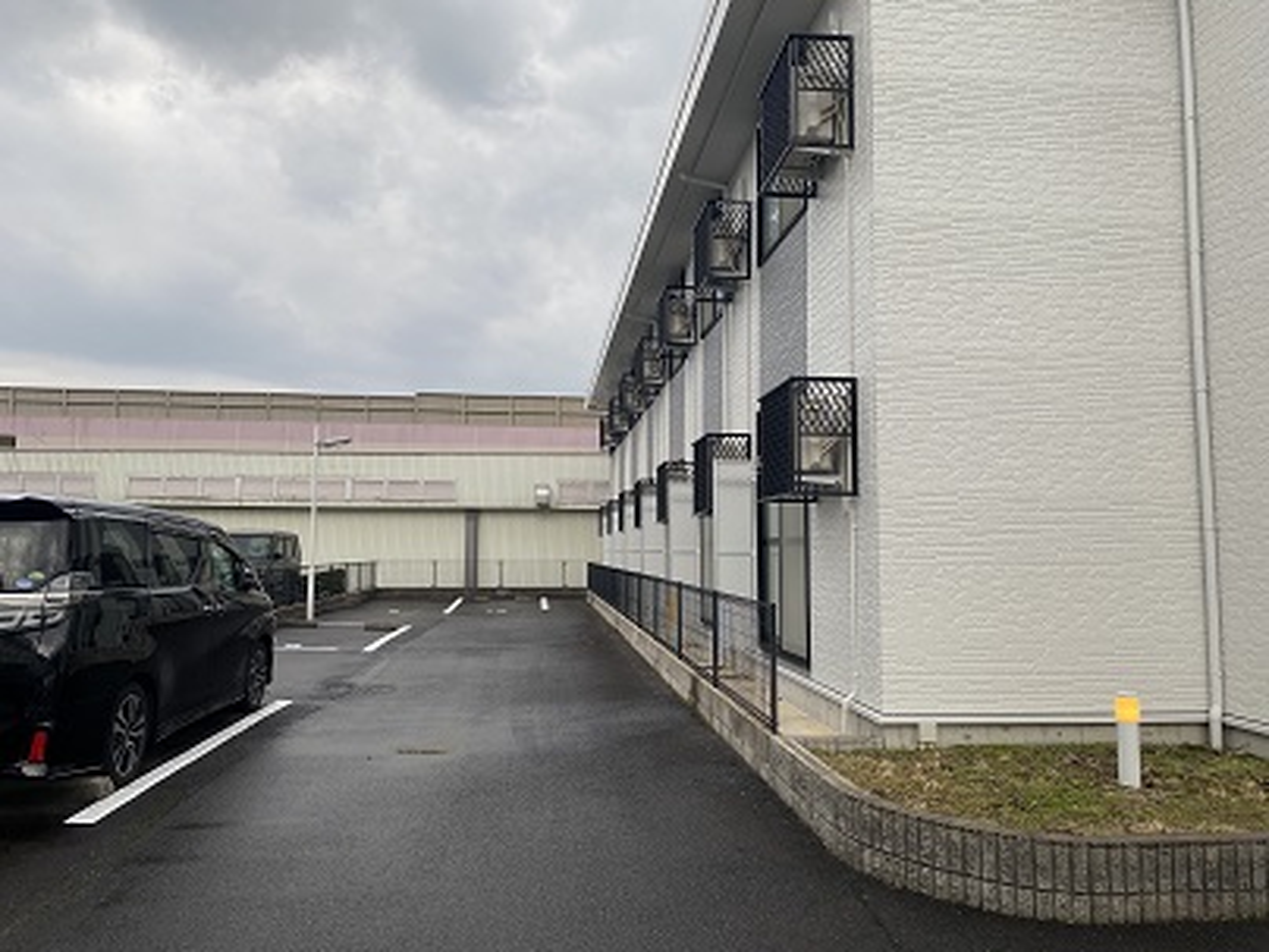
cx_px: 634
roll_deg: -0.8
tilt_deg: +5.9
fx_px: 953
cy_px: 476
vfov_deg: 53.1
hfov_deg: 67.3
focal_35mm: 26
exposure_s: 1/409
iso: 32
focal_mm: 4.25
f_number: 1.8
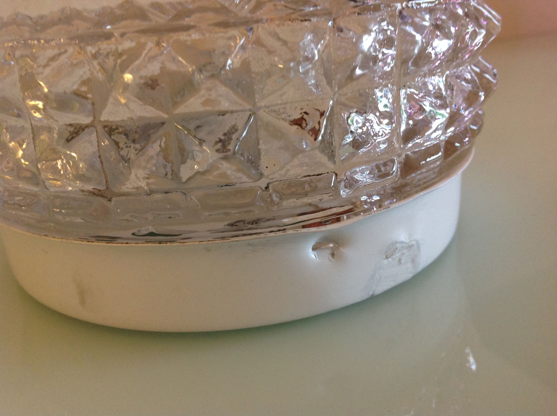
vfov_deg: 40.6
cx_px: 278
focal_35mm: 35
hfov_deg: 52.7
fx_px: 562
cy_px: 208
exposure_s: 1/17
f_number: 2.4
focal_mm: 4.28
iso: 125
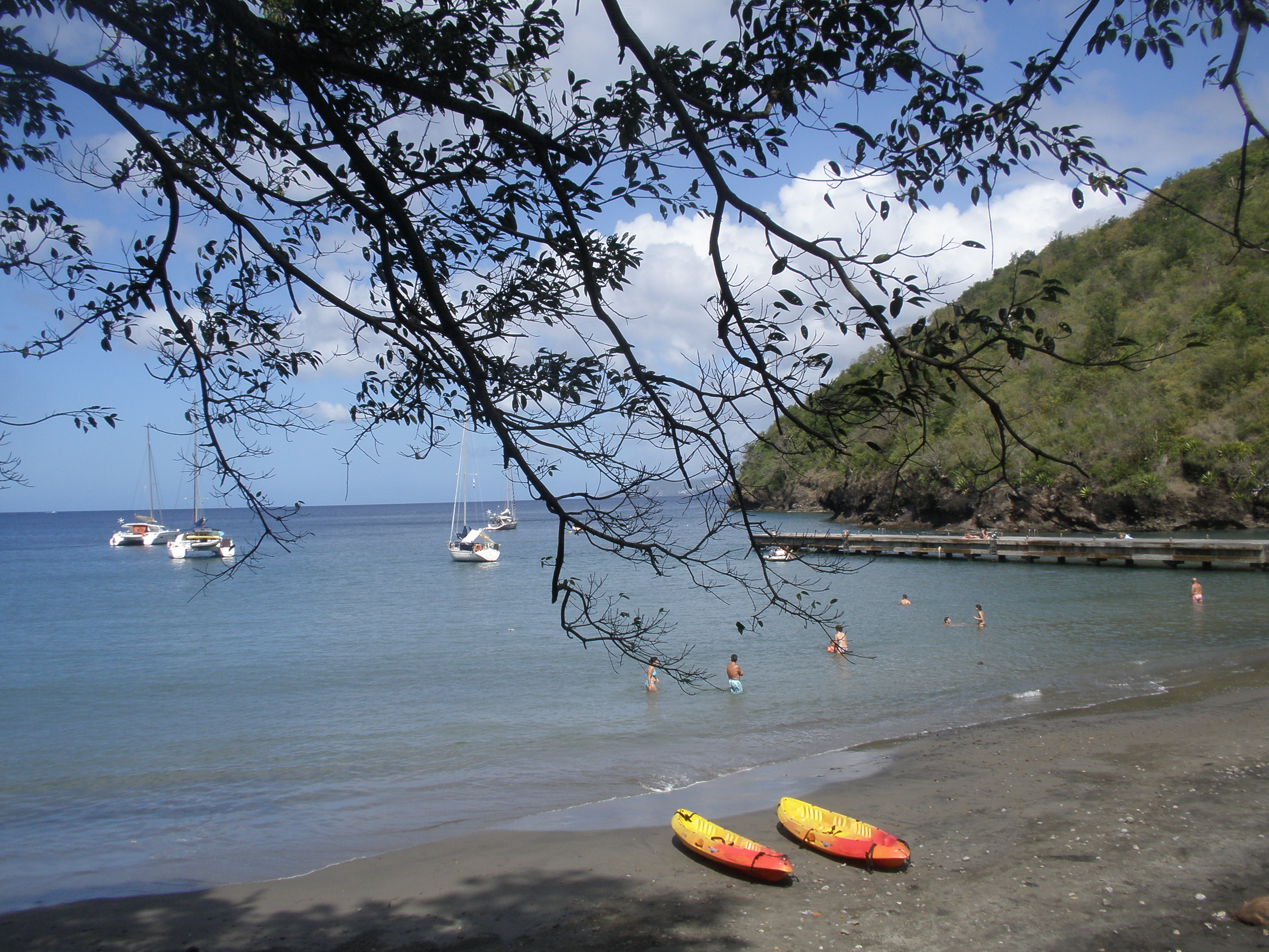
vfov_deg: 38.7
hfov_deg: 50.1
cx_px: 634
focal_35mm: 37
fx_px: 1356
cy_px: 476
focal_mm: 6.6
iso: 64
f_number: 10
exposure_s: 1/160
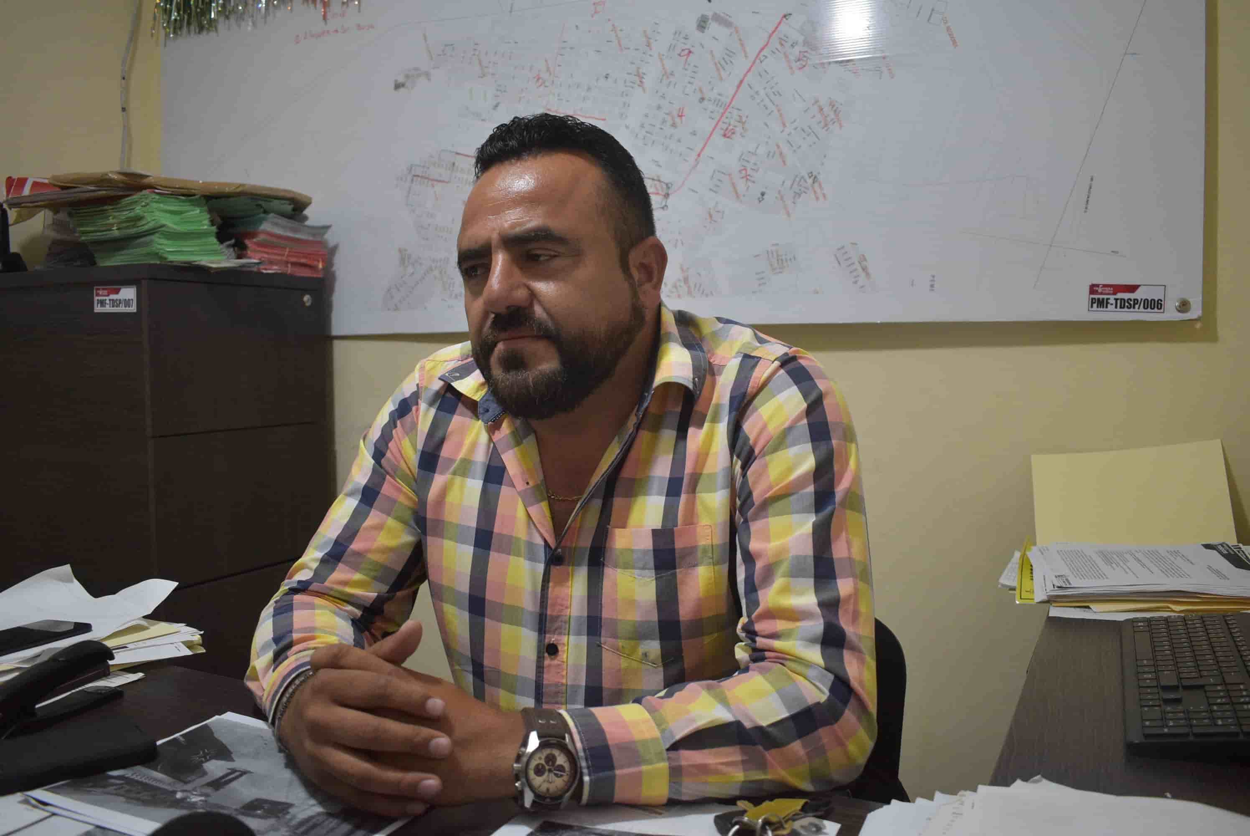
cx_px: 625
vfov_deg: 43.7
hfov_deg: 61.9
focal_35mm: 30
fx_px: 1042
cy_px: 418
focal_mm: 20
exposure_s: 1/125
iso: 800
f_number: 3.5
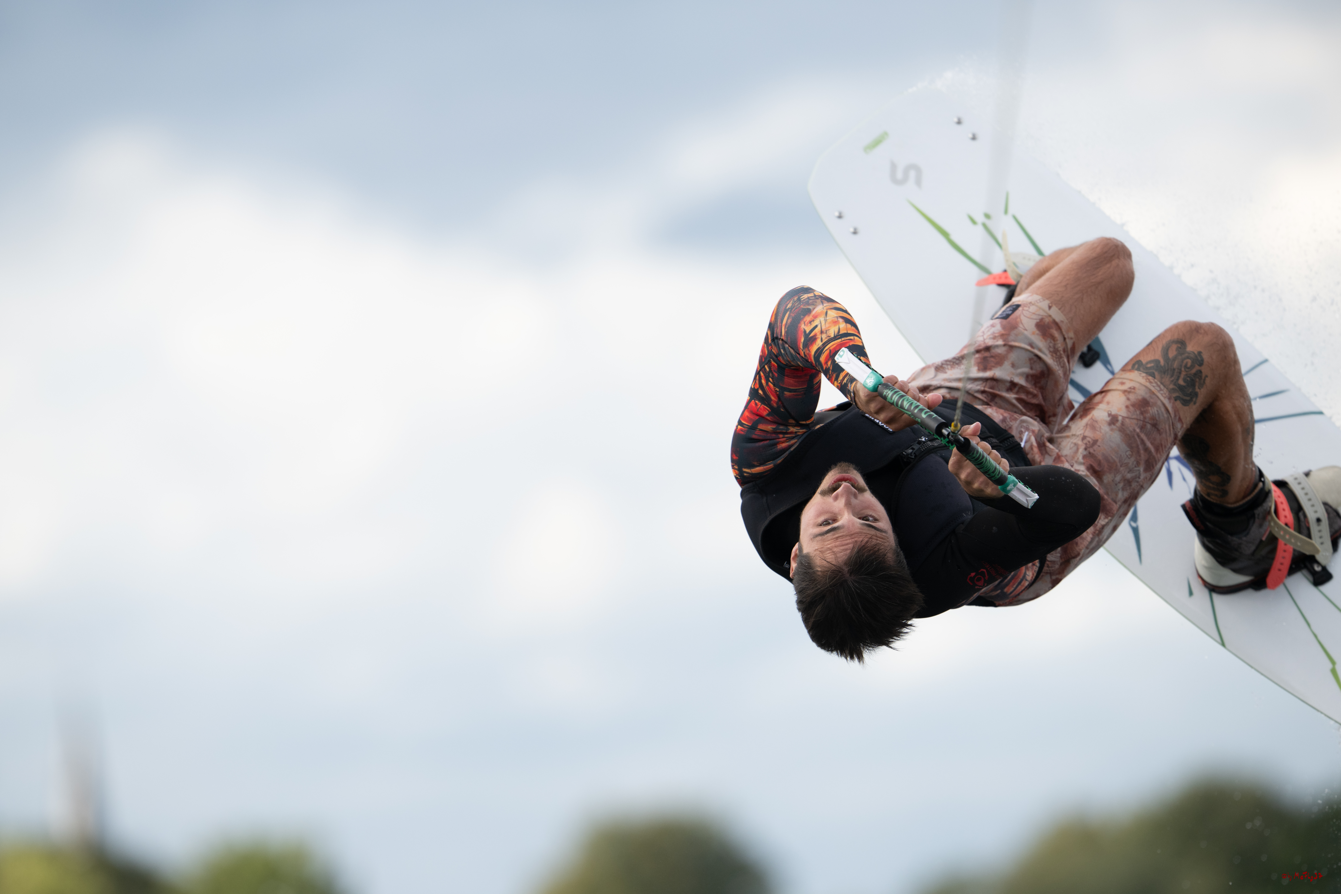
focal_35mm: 400
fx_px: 14899
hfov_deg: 5.2
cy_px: 447
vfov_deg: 3.4
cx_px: 670
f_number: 4.5
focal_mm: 400
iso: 400
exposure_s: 1/2000
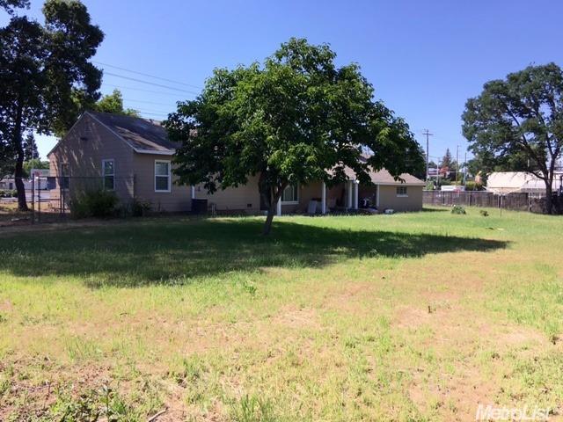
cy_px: 211
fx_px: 472
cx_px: 282
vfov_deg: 48.2
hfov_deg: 61.7
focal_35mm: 29
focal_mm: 4.15
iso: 25
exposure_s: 1/1012
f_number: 2.2
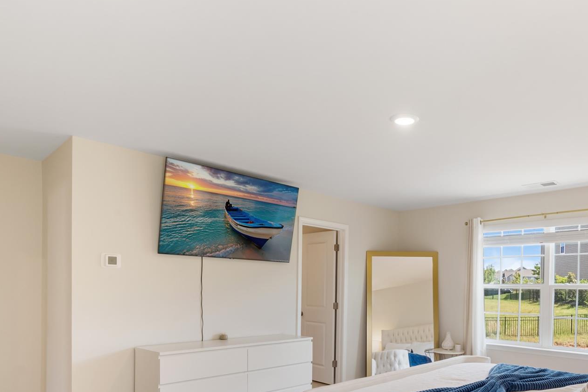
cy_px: 298
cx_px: 354
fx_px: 425
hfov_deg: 68.7
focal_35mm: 26
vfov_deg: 47.6
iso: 3200
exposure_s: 1/15
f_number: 11
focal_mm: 16
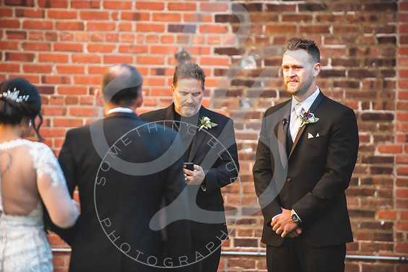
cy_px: 134
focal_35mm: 204
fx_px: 2311
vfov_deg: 6.7
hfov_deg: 10.1
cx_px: 204
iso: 640
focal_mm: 200
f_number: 2.8
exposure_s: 1/640
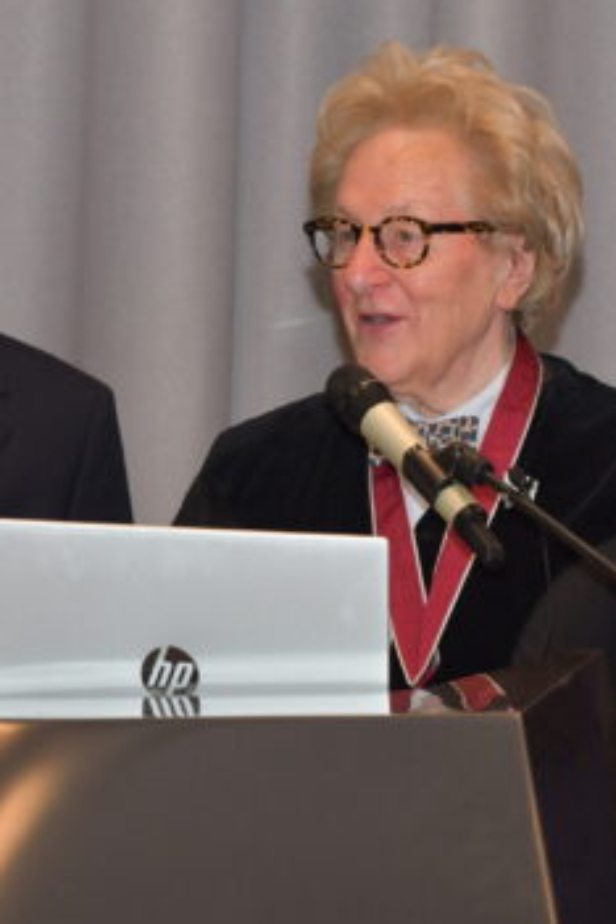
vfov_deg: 6.6
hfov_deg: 4.4
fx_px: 8033
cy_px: 413
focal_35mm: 313
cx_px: 221
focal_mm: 122
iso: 1000
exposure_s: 1/60
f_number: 7.1
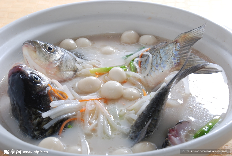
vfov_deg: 17.6
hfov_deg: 25.9
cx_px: 116
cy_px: 78
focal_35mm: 78
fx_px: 504
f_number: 13
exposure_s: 1/125
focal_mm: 52
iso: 125
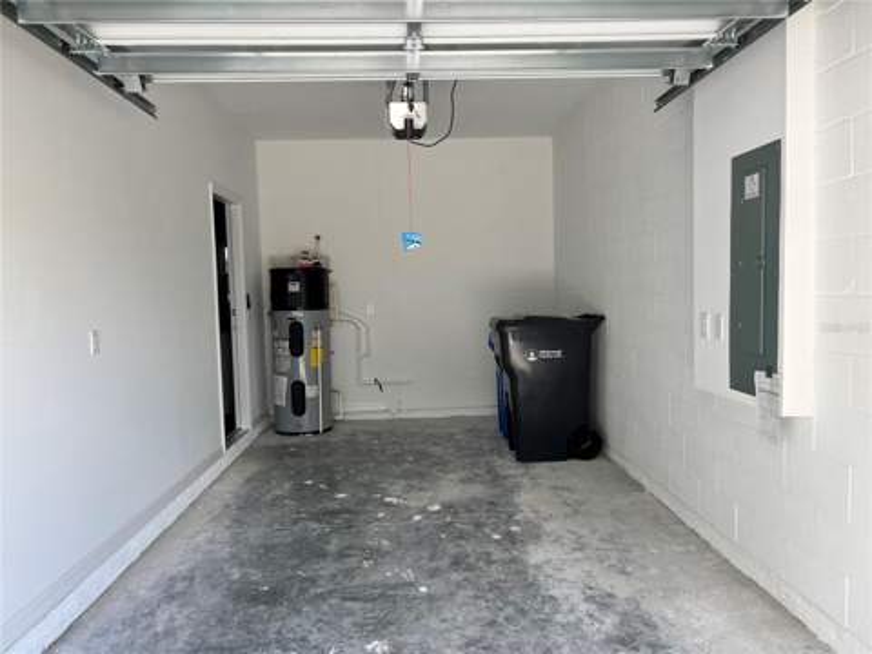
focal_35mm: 26
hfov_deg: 67.3
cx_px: 436
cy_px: 327
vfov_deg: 53.1
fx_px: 655
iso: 50
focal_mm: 5.7
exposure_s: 1/728
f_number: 1.5
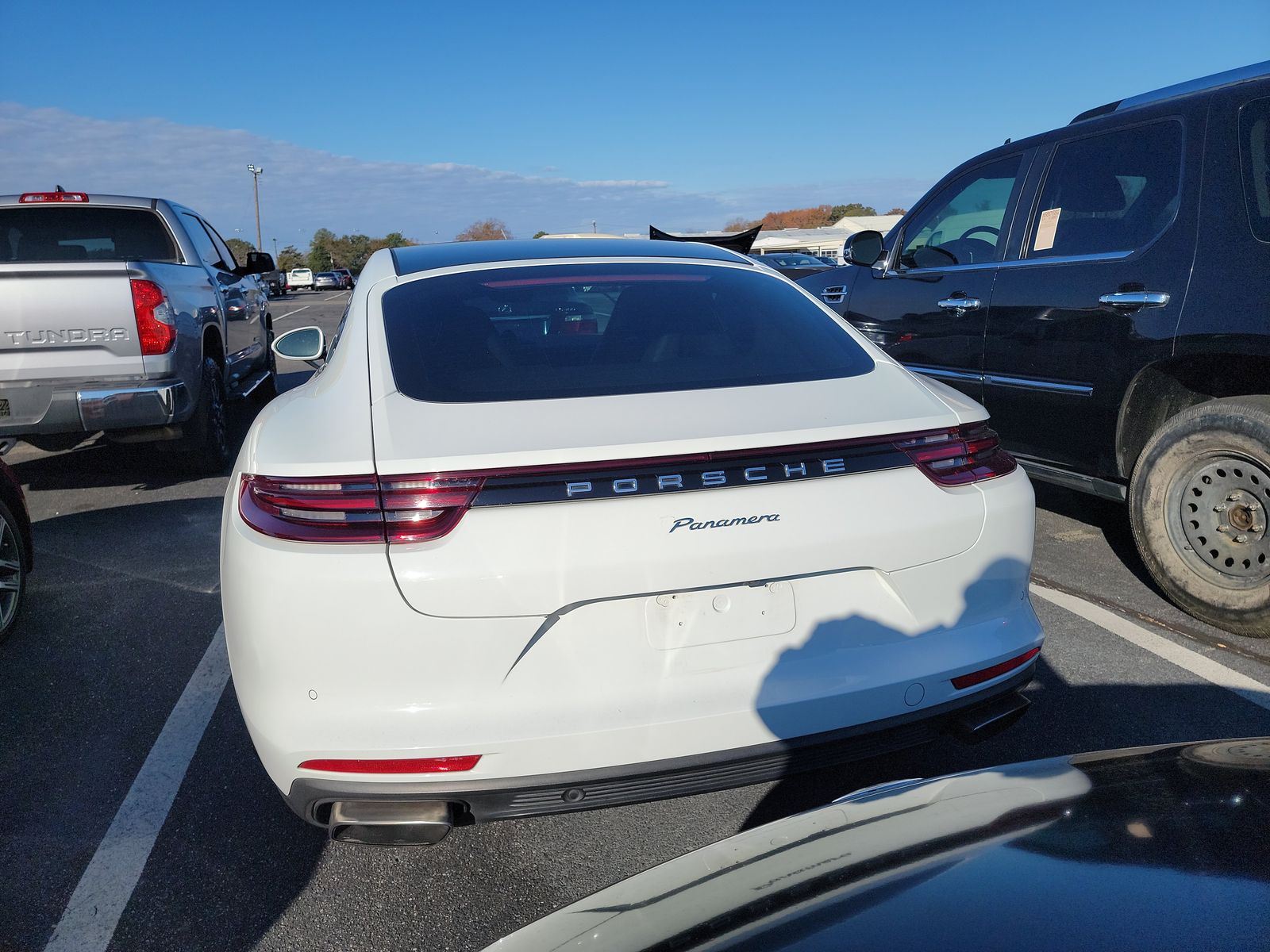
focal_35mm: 24
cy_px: 476
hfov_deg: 71.6
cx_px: 635
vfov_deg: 56.8
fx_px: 881
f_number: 1.8
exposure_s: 1/1484
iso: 50
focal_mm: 6.7
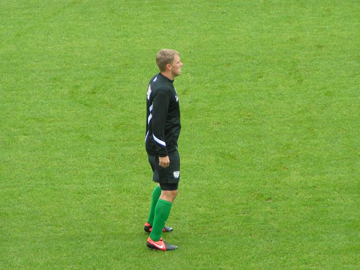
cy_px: 141
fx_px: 2569
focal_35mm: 247
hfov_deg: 8.0
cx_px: 167
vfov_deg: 6.0
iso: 160
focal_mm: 33
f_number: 3.5
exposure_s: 1/250
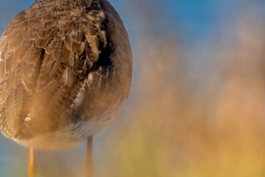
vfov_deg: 0.6
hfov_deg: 0.8
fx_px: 18387
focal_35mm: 2498
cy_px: 82
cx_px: 179
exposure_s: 1/1000
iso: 320
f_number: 7.1
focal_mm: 500
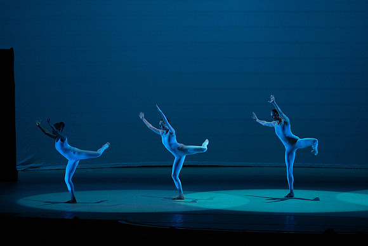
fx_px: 1677
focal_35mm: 164
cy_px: 123
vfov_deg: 8.4
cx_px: 184
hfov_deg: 12.5
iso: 16000
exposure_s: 1/400
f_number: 5.6
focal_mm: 164
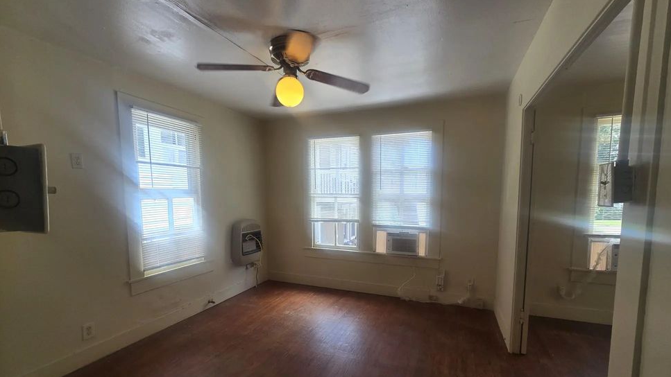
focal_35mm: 15
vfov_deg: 70.1
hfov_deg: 103.0
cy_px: 219
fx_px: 267
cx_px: 332
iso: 50
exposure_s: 1/165
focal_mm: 2.2
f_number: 2.2
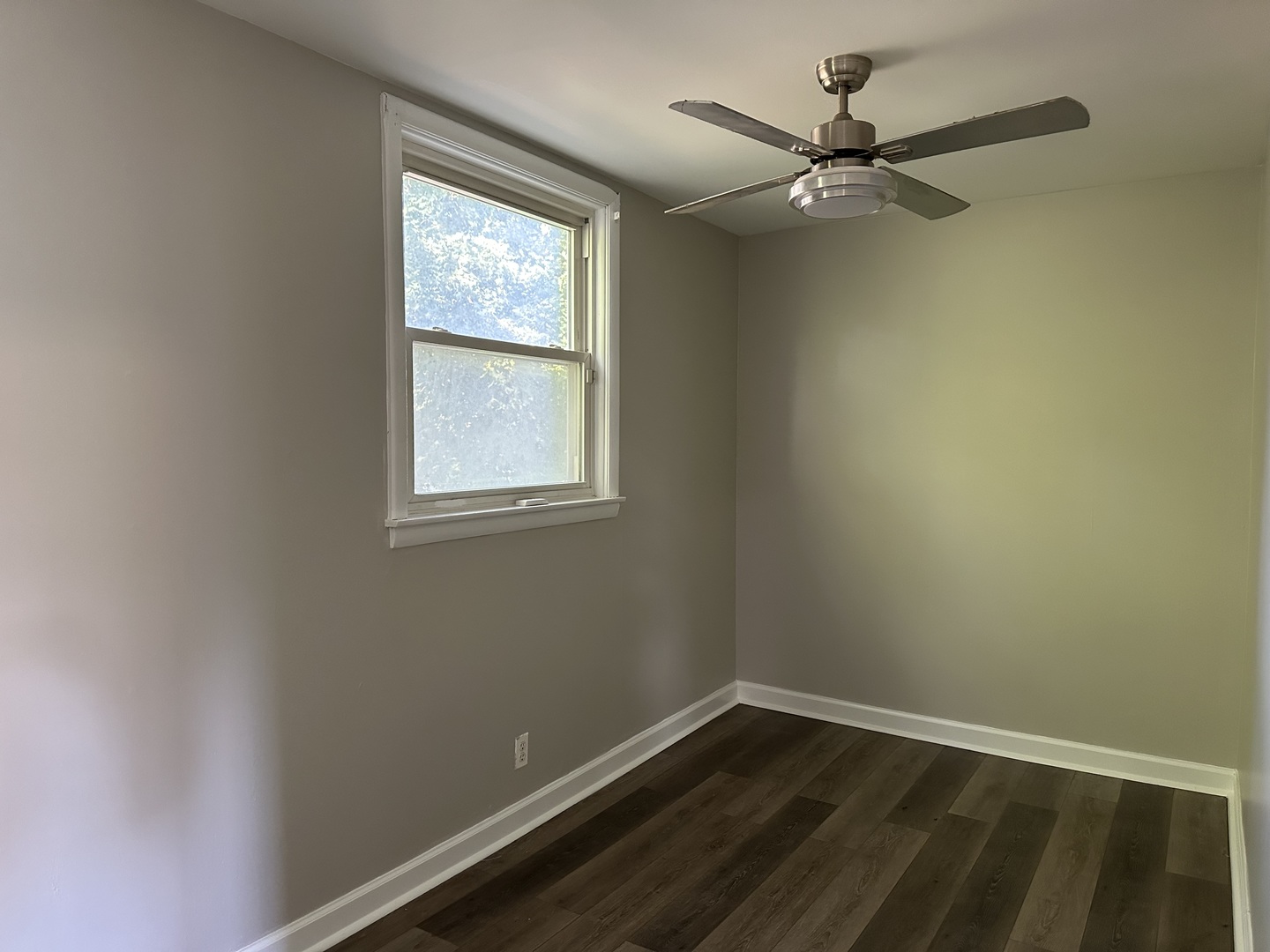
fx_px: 881
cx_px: 635
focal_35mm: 24
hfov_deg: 71.6
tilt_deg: -2.9
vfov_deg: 56.8
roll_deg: +0.0
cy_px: 476
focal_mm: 6.86
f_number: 1.78
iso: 500
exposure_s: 1/60
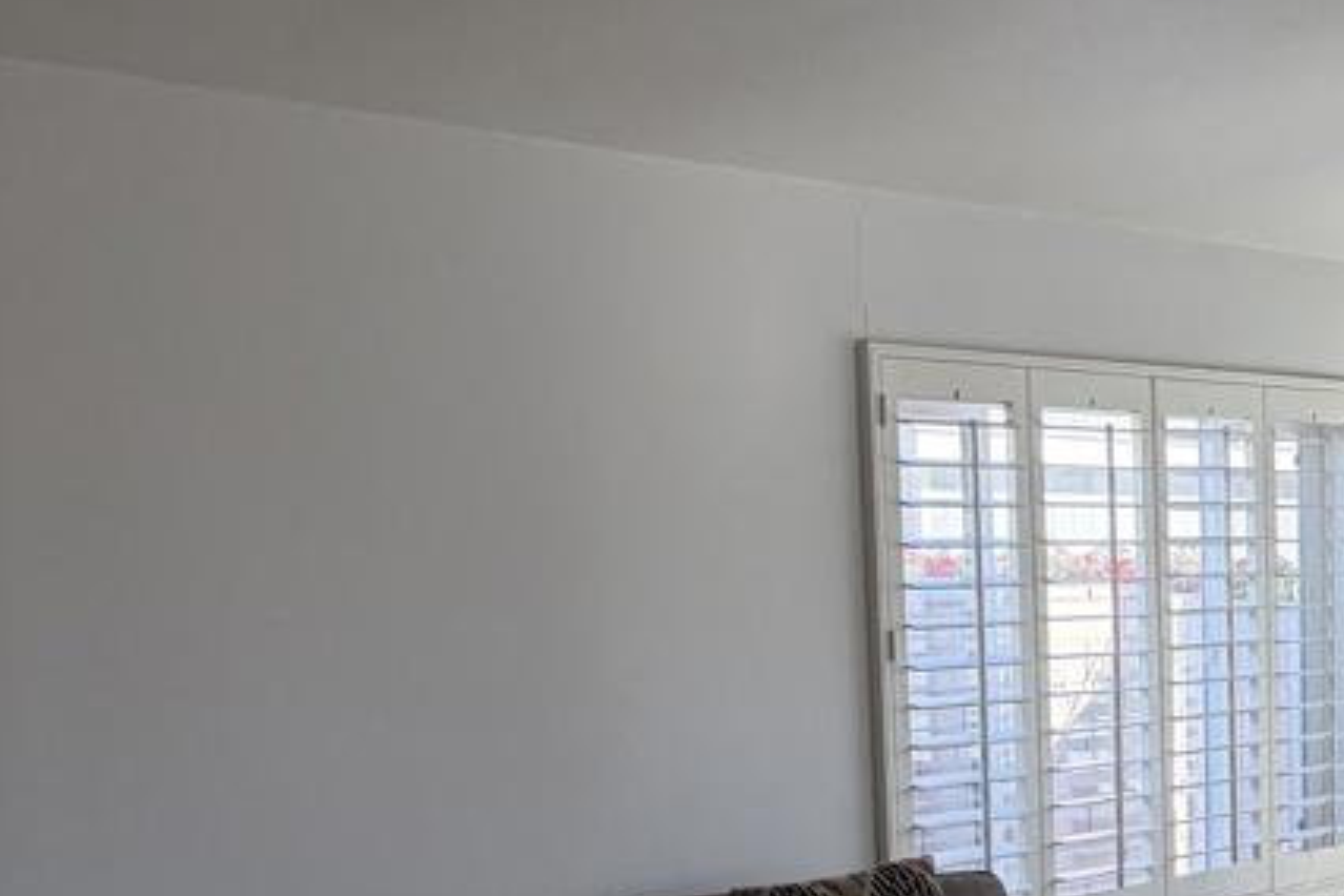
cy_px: 858
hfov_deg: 27.7
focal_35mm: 65
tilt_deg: -7.8
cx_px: 1552
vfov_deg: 20.4
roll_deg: +1.5
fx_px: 2426
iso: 125
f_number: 1.6
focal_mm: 5.96
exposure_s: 1/228
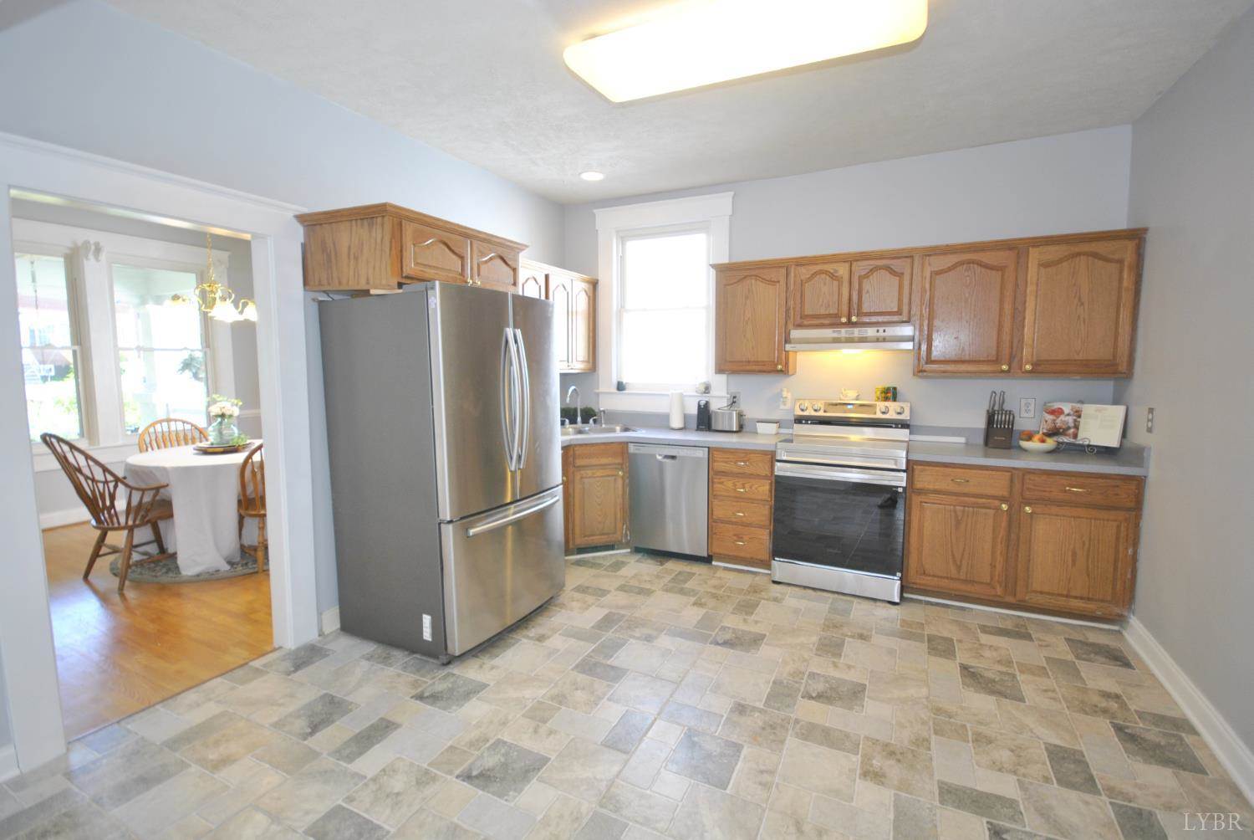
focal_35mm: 15
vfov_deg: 77.5
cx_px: 627
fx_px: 523
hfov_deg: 100.3
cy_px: 420
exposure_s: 1/30
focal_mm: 10
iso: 320
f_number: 4
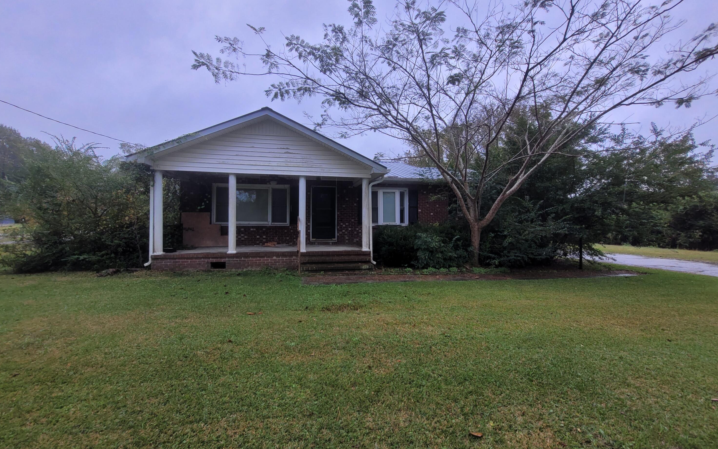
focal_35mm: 14
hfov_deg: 105.3
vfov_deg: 78.6
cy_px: 215
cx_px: 354
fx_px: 274
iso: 40
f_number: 2.2
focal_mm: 1.74
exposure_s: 1/192
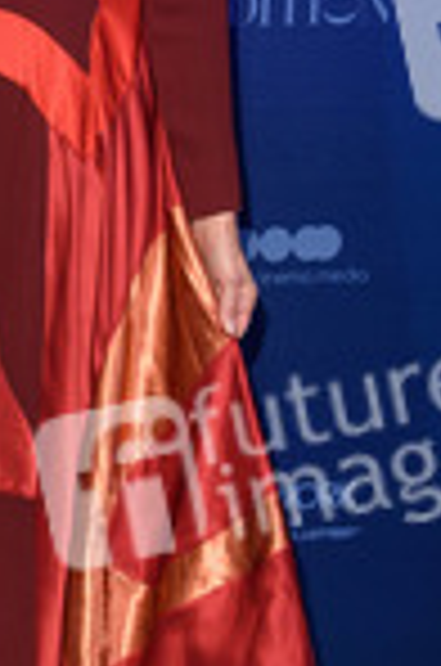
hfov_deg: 9.5
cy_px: 238
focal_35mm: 141
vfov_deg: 14.6
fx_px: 2603
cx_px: -142
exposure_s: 1/250
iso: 800
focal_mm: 52
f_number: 5.6
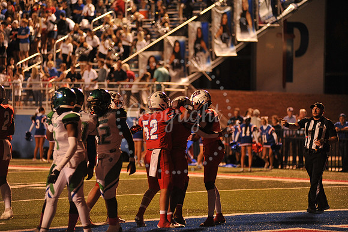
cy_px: 116
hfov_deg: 12.1
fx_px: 1642
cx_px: 174
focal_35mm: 170
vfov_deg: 8.1
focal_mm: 170
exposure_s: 1/200
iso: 2000
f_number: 2.8
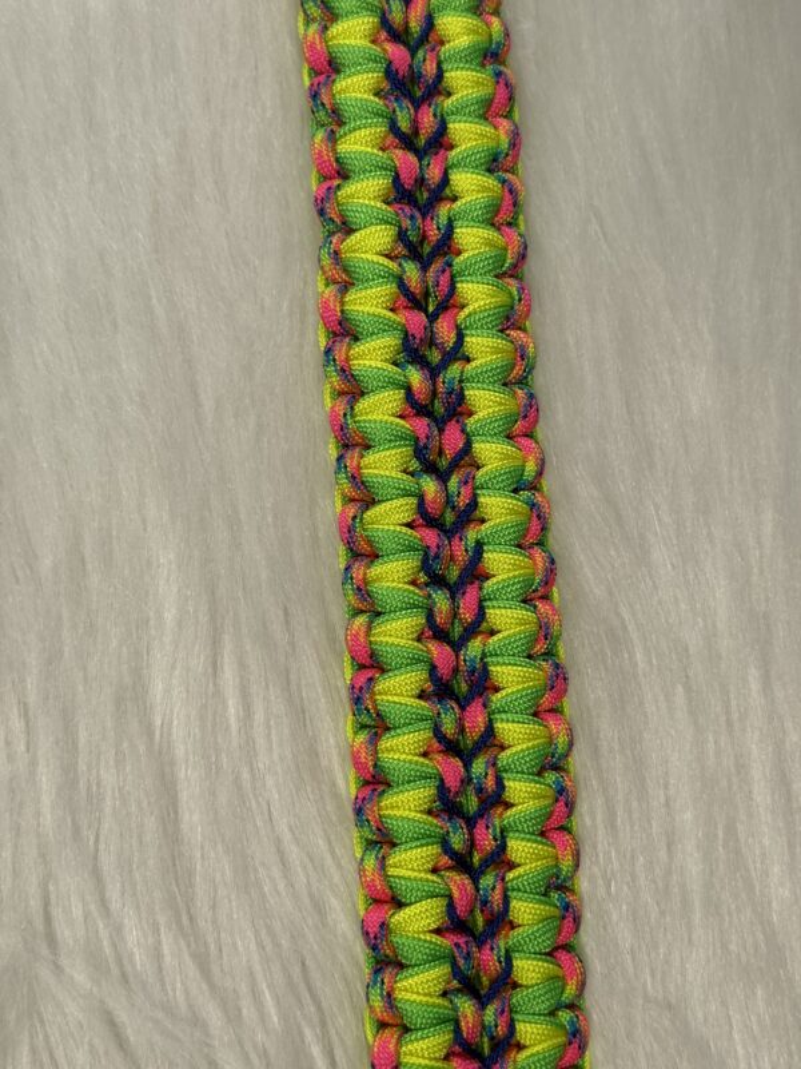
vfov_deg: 39.7
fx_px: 1481
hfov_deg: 30.3
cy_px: 534
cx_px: 400
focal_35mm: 48
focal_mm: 6.76
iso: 64
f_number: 1.78
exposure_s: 1/740
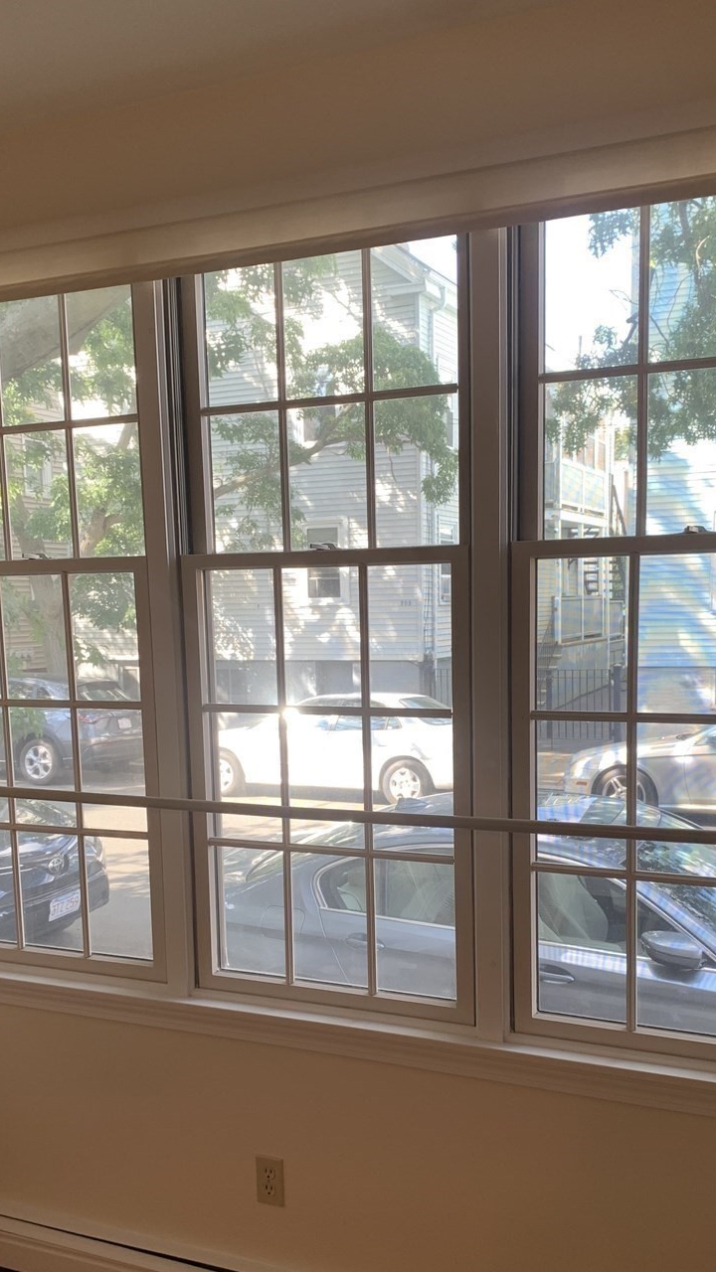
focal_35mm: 34
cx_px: 371
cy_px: 716
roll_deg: +2.0
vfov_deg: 57.8
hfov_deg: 34.6
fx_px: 1148
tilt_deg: -6.7
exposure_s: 1/120
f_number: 1.8
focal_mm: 4.25
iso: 40
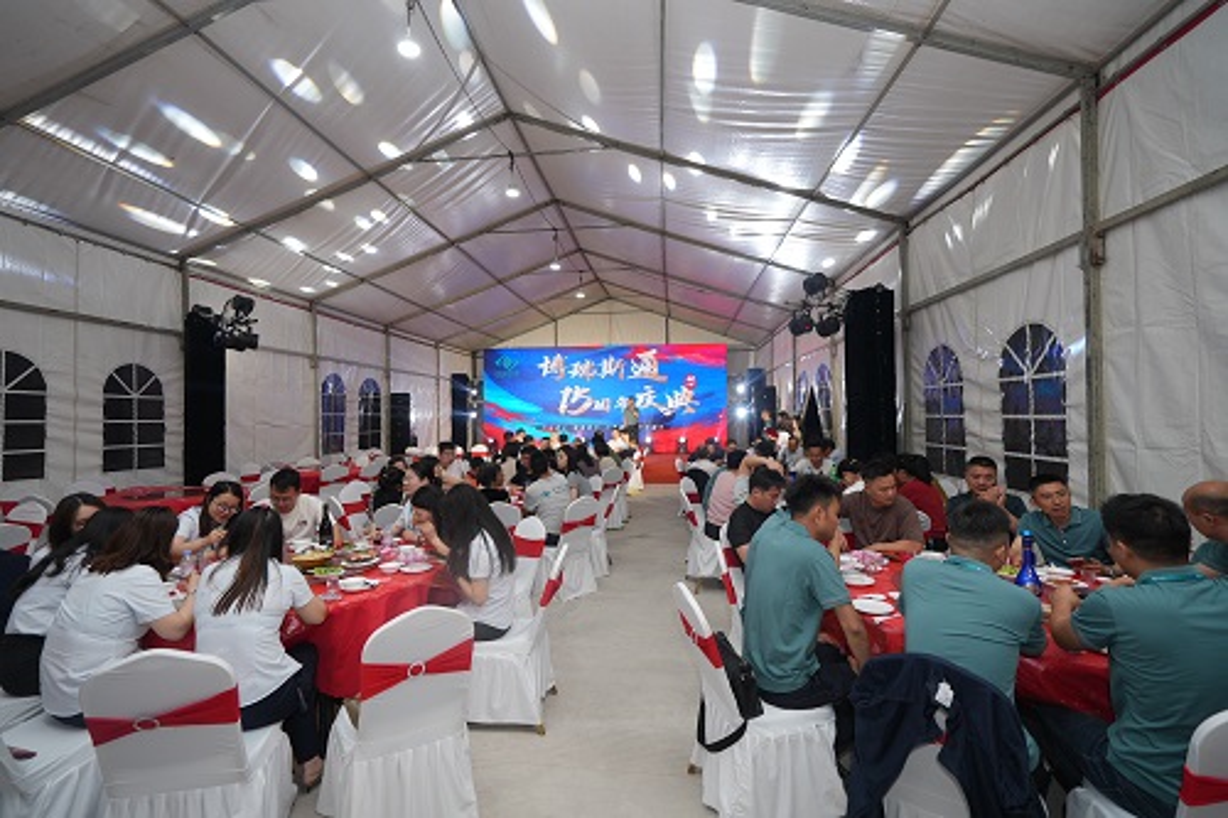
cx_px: 614
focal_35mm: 16
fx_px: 546
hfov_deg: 96.8
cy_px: 409
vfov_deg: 73.7
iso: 500
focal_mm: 16
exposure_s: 1/100
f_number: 4
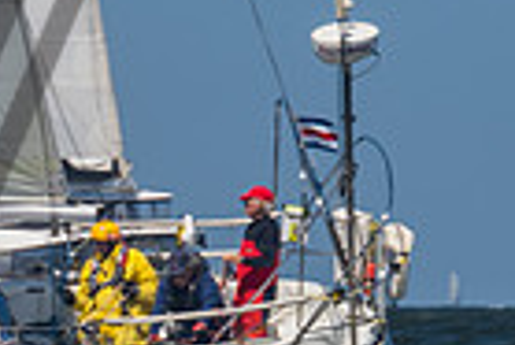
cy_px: 204
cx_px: -482
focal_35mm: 1003
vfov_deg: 1.4
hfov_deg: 2.0
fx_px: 14363
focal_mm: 165
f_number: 6.3
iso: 100
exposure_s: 1/250
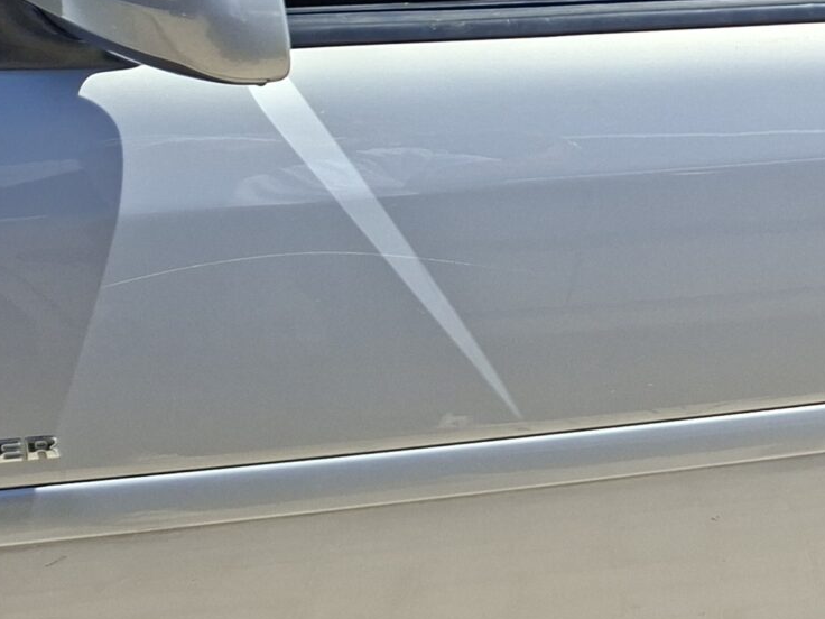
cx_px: 1244
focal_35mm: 80
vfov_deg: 18.2
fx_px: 1907
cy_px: 86
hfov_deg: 20.7
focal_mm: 5.54
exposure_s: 1/2770
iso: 50
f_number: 1.8
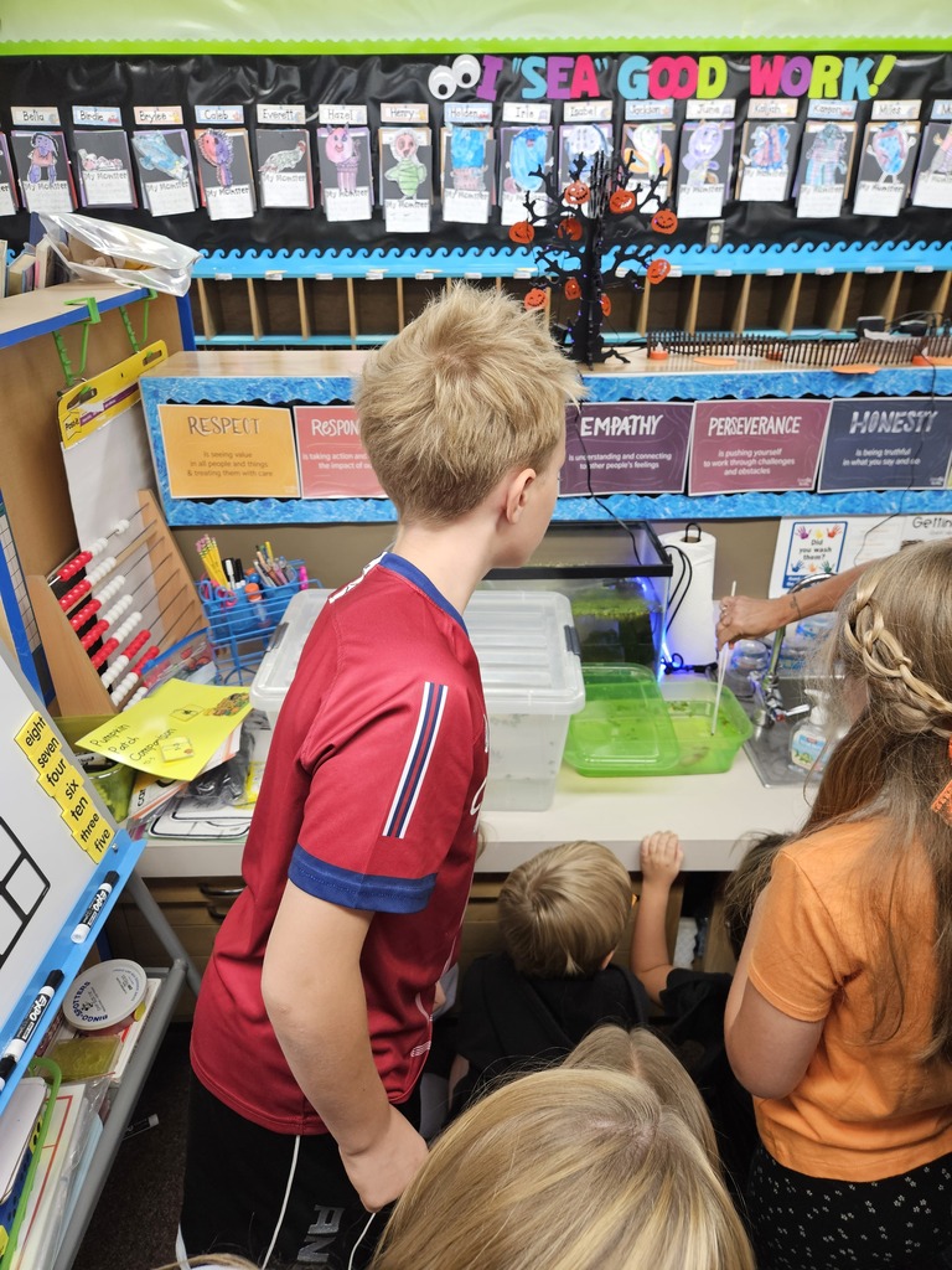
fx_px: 843
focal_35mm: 23
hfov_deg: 58.9
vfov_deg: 73.9
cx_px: 476
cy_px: 635
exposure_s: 1/120
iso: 250
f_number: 1.8
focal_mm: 5.4
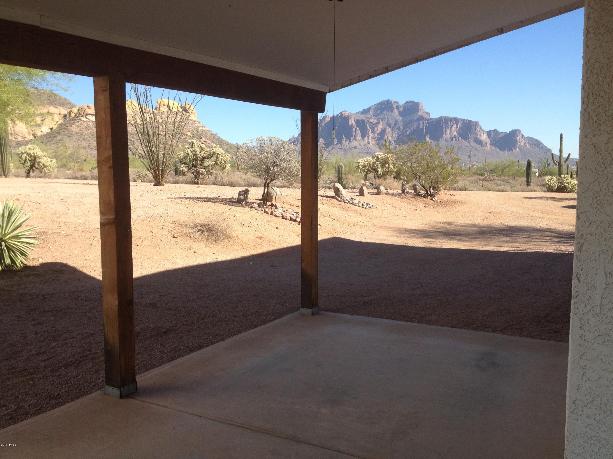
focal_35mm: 35
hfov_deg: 52.6
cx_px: 306
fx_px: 620
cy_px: 230
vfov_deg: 40.7
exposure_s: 1/986
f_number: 2.4
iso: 50
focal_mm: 4.28
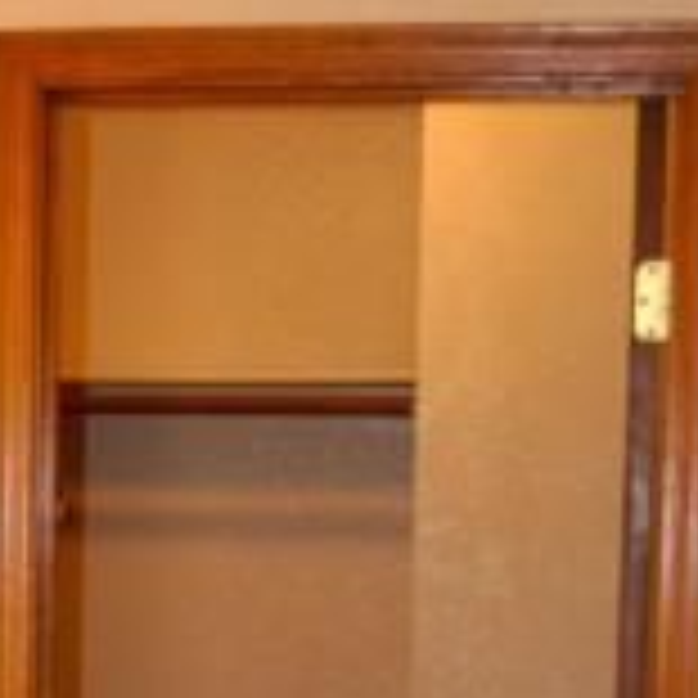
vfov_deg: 12.1
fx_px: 3171
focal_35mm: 139
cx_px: -43
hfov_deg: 12.4
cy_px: 957
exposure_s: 1/125
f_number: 3.8
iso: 500
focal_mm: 22
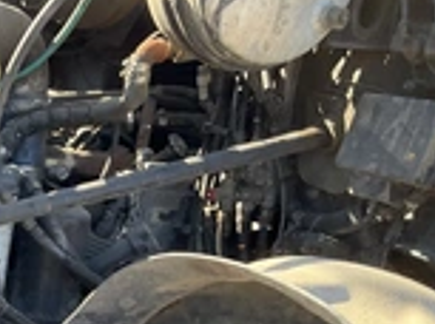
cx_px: -119
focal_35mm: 76
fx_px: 953
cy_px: 341
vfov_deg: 18.7
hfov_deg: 23.1
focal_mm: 3
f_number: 1.8
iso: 32
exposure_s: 1/171
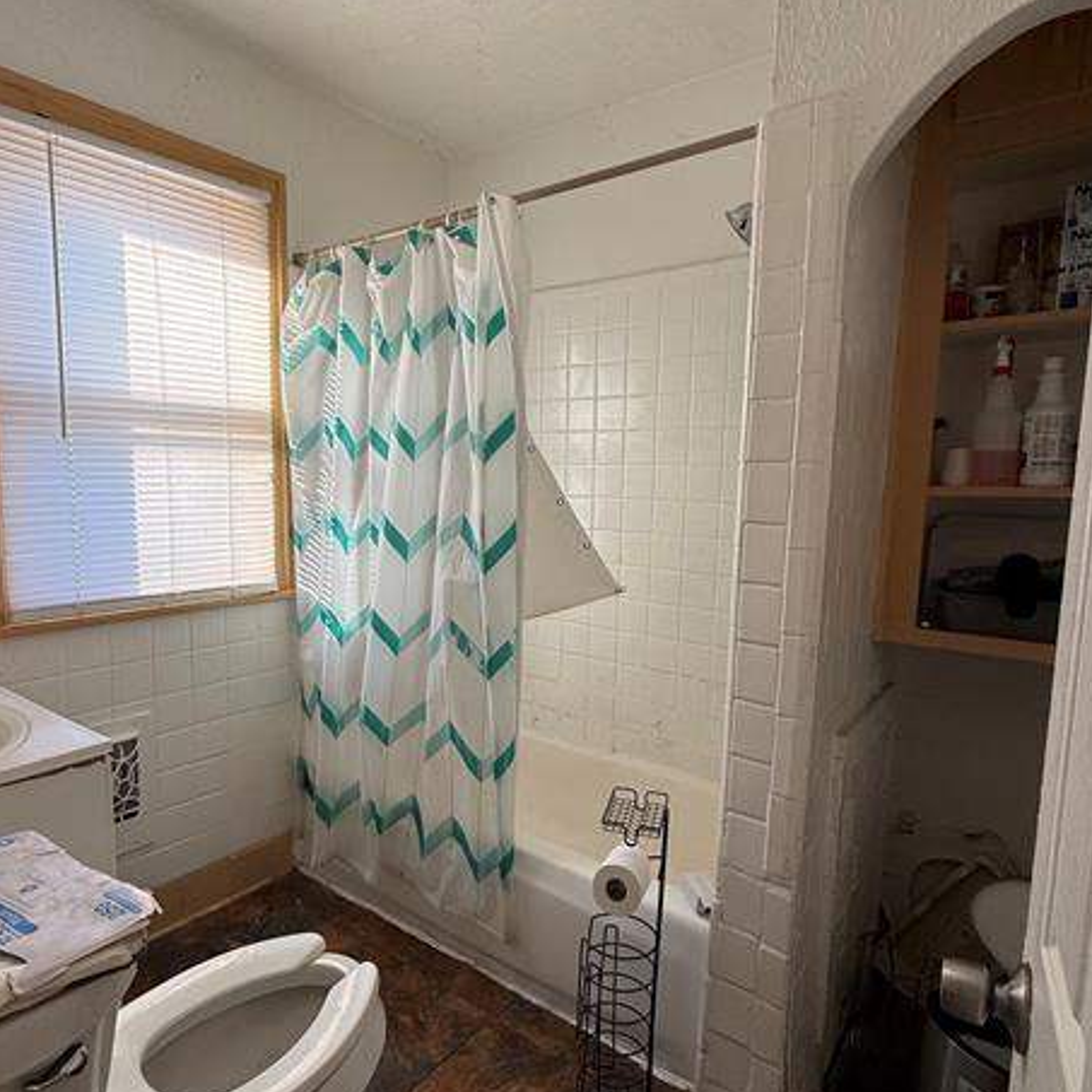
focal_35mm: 21
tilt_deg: -7.2
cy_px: 566
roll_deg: -1.1
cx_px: 497
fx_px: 749
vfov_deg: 72.1
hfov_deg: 72.0
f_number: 2.2
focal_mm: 2.22
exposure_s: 1/111
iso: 50
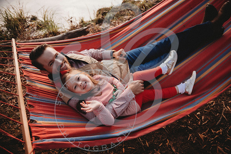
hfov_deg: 73.7
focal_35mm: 24
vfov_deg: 53.2
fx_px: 154
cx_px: 116
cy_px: 77
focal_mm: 24
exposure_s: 1/320
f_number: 2.8
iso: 100
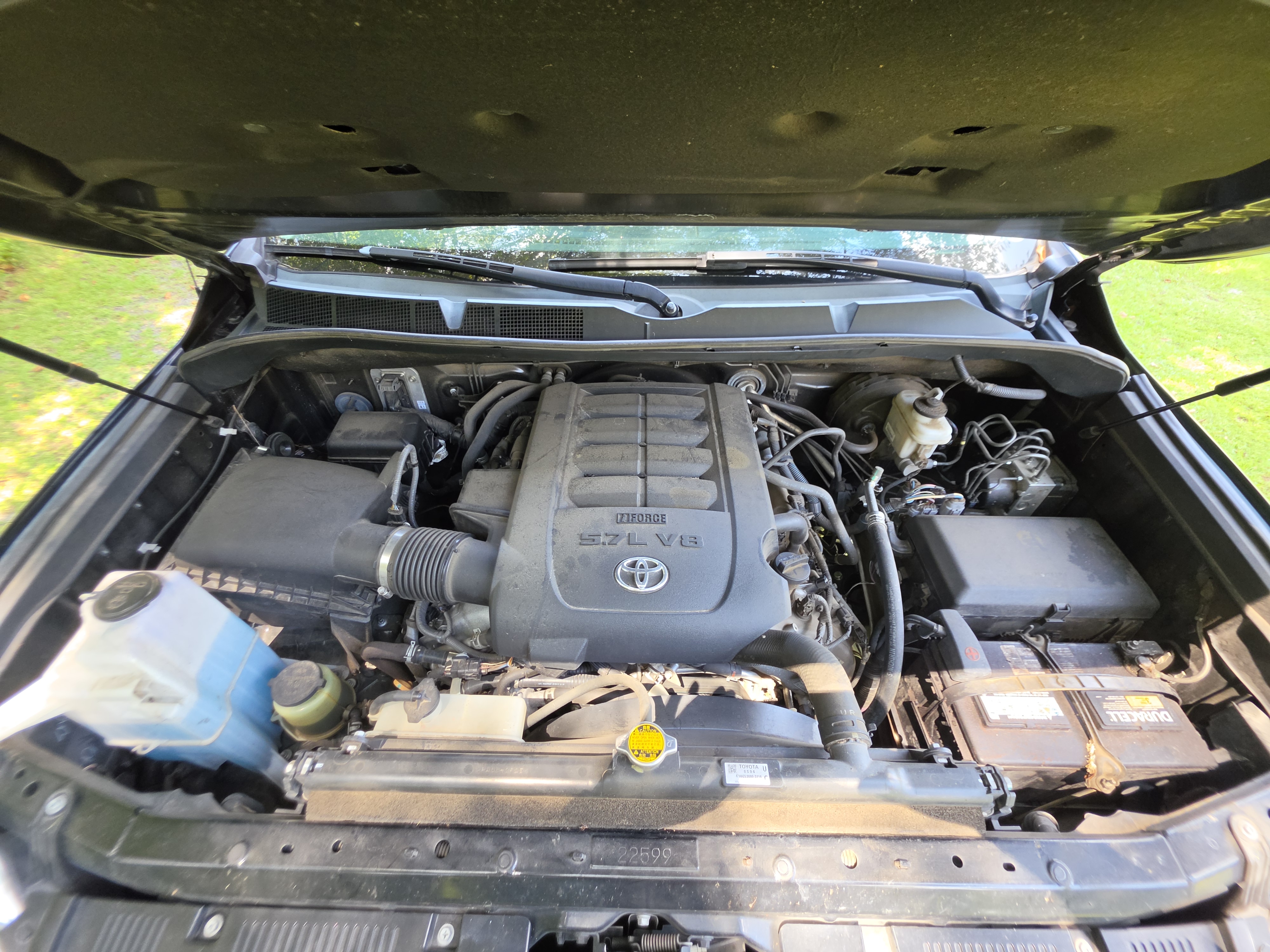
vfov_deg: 89.9
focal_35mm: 13
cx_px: 635
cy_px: 476
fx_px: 477
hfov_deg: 106.2
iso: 100
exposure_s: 1/120
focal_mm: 2.2
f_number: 1.9
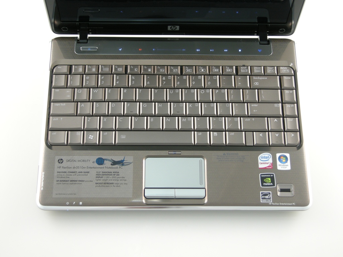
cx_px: 172
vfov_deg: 24.4
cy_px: 128
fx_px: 595
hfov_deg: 32.2
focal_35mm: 60
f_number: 3.5
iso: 100
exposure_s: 1/65
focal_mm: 12.9
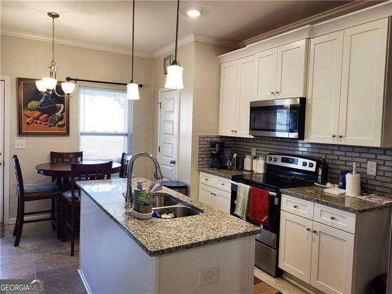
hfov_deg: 67.3
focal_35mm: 26
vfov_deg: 53.1
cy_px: 147
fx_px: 294
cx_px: 196
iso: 100
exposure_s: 1/120
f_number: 1.8
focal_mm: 5.4
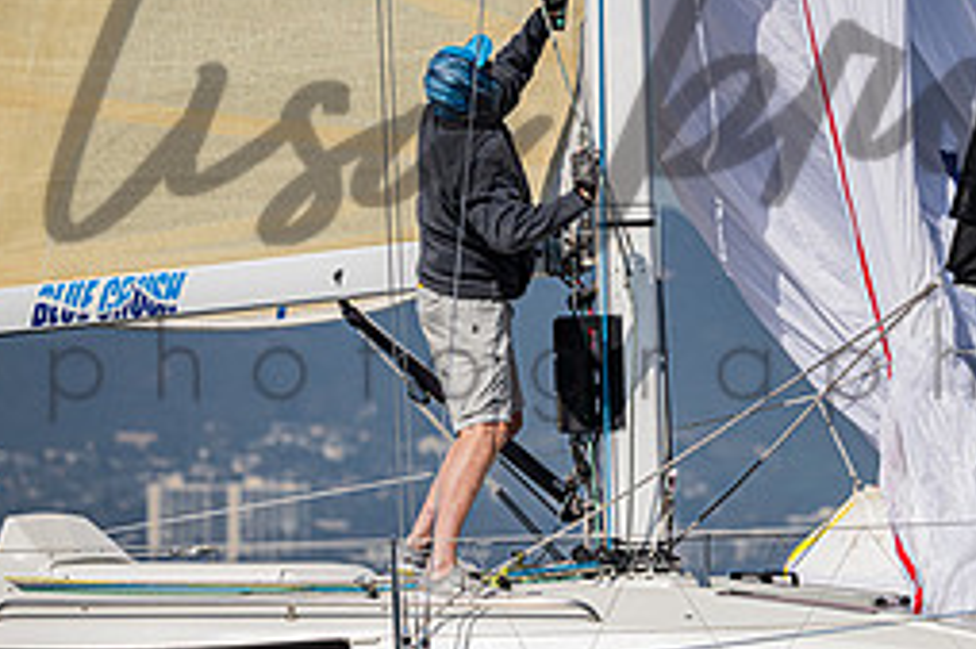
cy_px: 79
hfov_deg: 4.4
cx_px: 916
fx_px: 12652
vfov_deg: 2.9
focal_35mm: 467
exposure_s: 1/6400
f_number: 5
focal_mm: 200
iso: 400
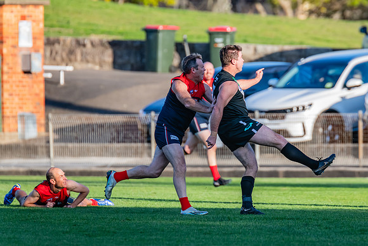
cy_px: 106
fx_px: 5660
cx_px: 241
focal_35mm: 554
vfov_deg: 2.5
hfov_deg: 3.7
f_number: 5.6
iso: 800
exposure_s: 1/1600
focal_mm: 420
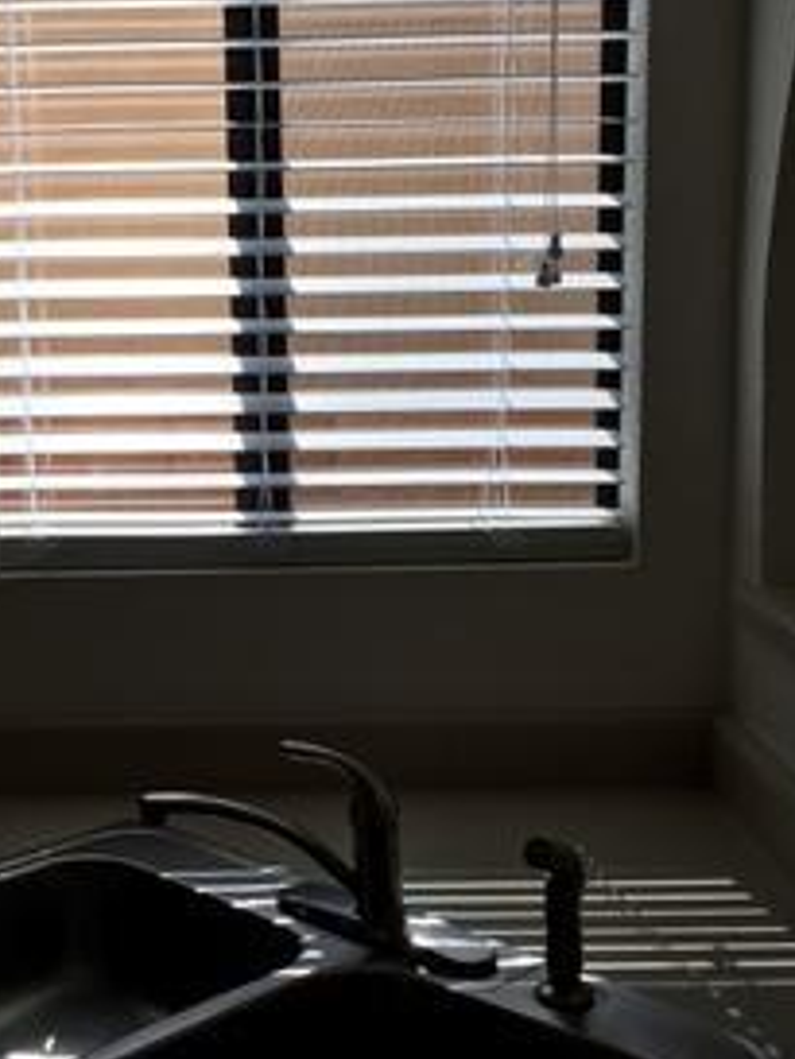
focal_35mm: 51
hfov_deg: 28.3
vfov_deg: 37.4
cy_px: 578
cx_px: 233
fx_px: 1560
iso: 32
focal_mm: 4.15
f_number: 2.2
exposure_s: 1/1580
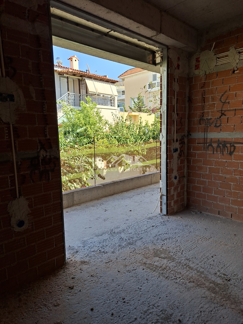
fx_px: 215
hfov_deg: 58.9
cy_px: 162
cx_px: 122
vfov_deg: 73.9
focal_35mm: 23
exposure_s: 1/587
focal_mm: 5.54
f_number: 1.8
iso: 50
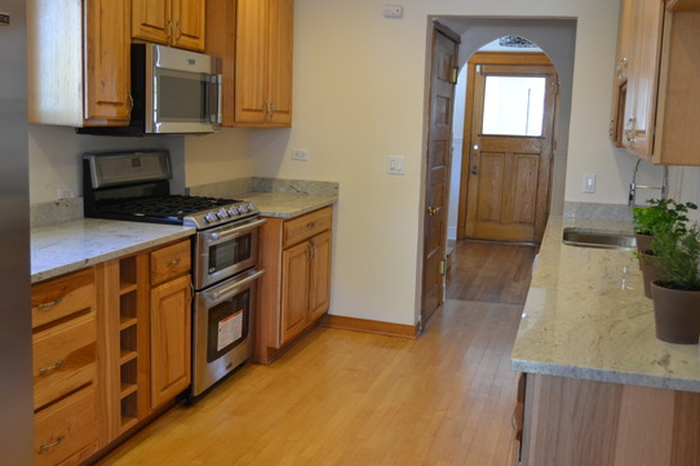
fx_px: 758
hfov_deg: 49.6
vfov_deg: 34.2
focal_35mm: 39
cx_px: 338
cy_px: 239
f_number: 3.5
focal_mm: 22
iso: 720
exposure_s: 1/60
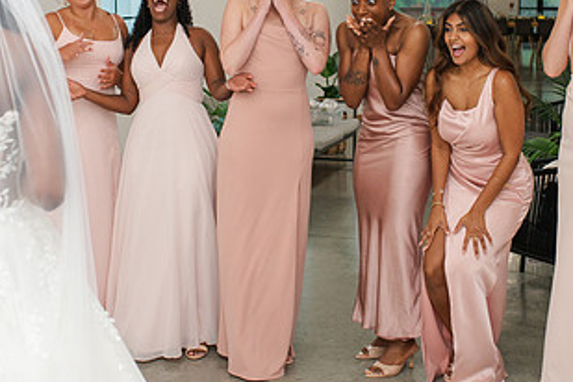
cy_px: 95
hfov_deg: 28.4
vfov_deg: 19.1
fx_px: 1130
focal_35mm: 71
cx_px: 258
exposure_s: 1/200
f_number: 3.2
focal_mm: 35
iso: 800
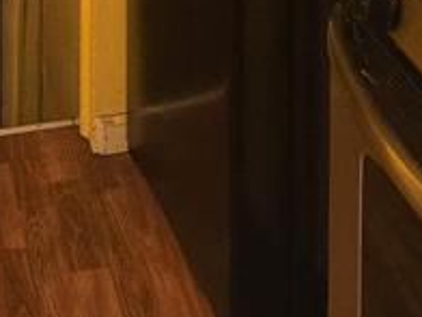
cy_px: -392
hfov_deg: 16.4
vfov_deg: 10.8
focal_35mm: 120
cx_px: 267
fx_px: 1463
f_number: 1.8
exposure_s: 1/120
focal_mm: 5.4
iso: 800
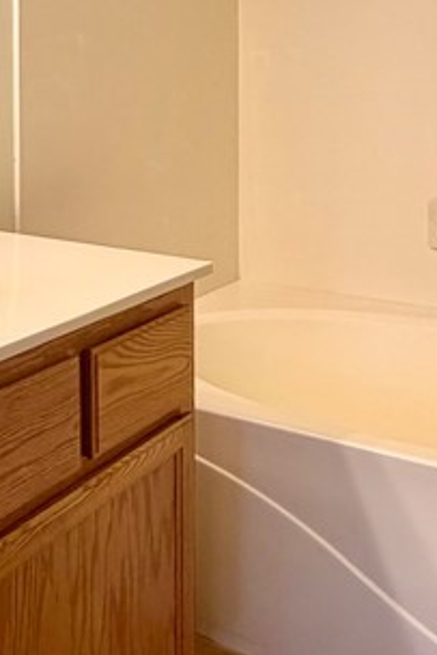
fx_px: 891
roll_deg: +0.3
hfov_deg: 27.1
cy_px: 69
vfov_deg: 37.7
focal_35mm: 49
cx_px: 103
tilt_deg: +0.5
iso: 100
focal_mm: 2.22
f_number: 2.2
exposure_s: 1/120
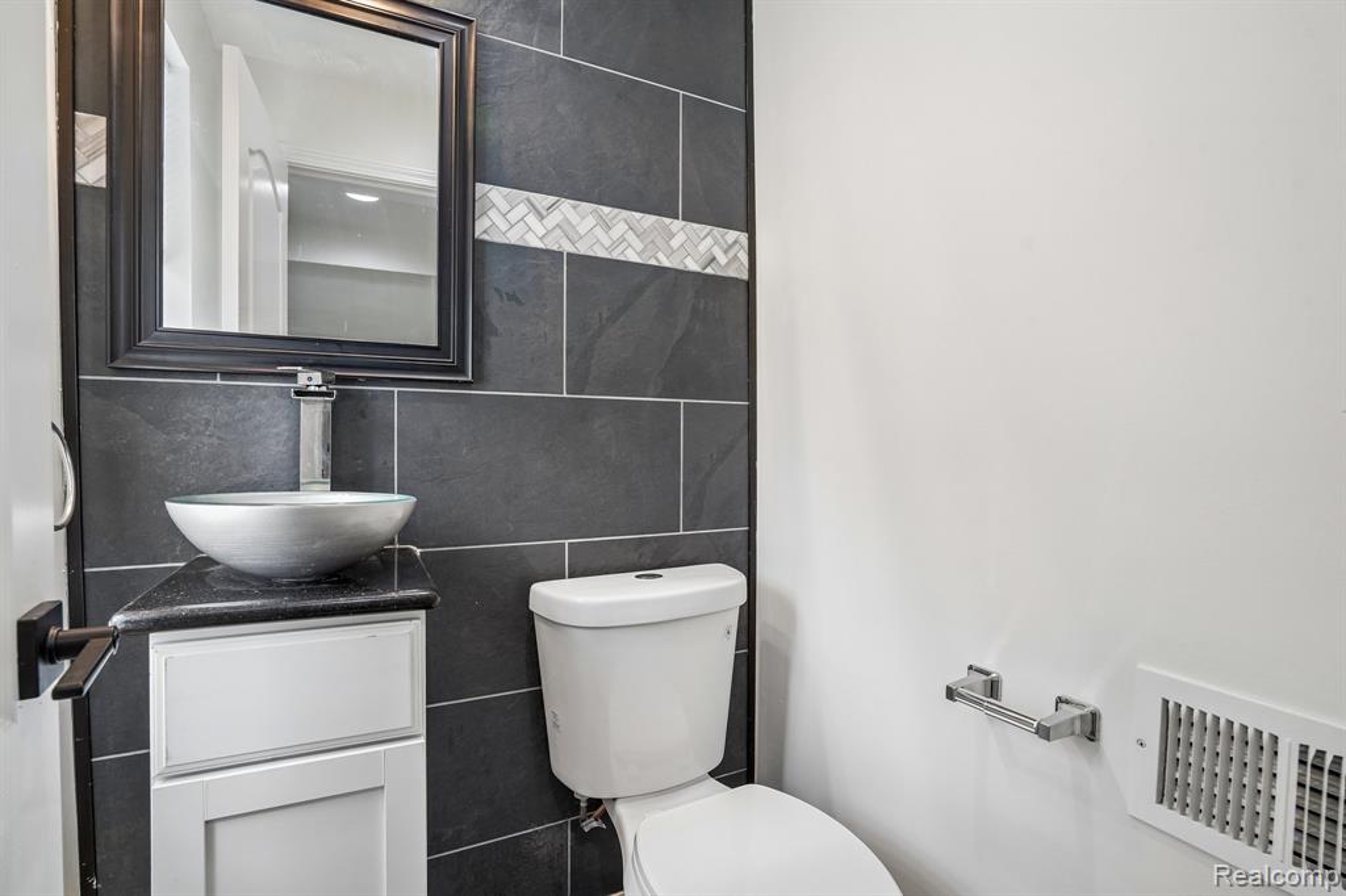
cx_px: 673
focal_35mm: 16
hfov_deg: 96.8
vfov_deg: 73.7
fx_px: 598
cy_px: 448
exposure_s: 1/20
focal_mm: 16
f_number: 8
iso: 400
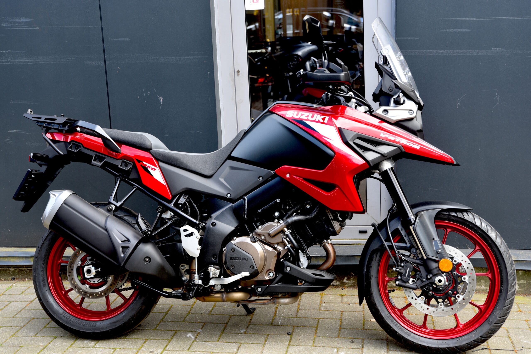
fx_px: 767
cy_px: 177
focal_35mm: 52
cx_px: 266
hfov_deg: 38.2
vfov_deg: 26.0
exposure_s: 1/60
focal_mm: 52
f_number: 4
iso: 100
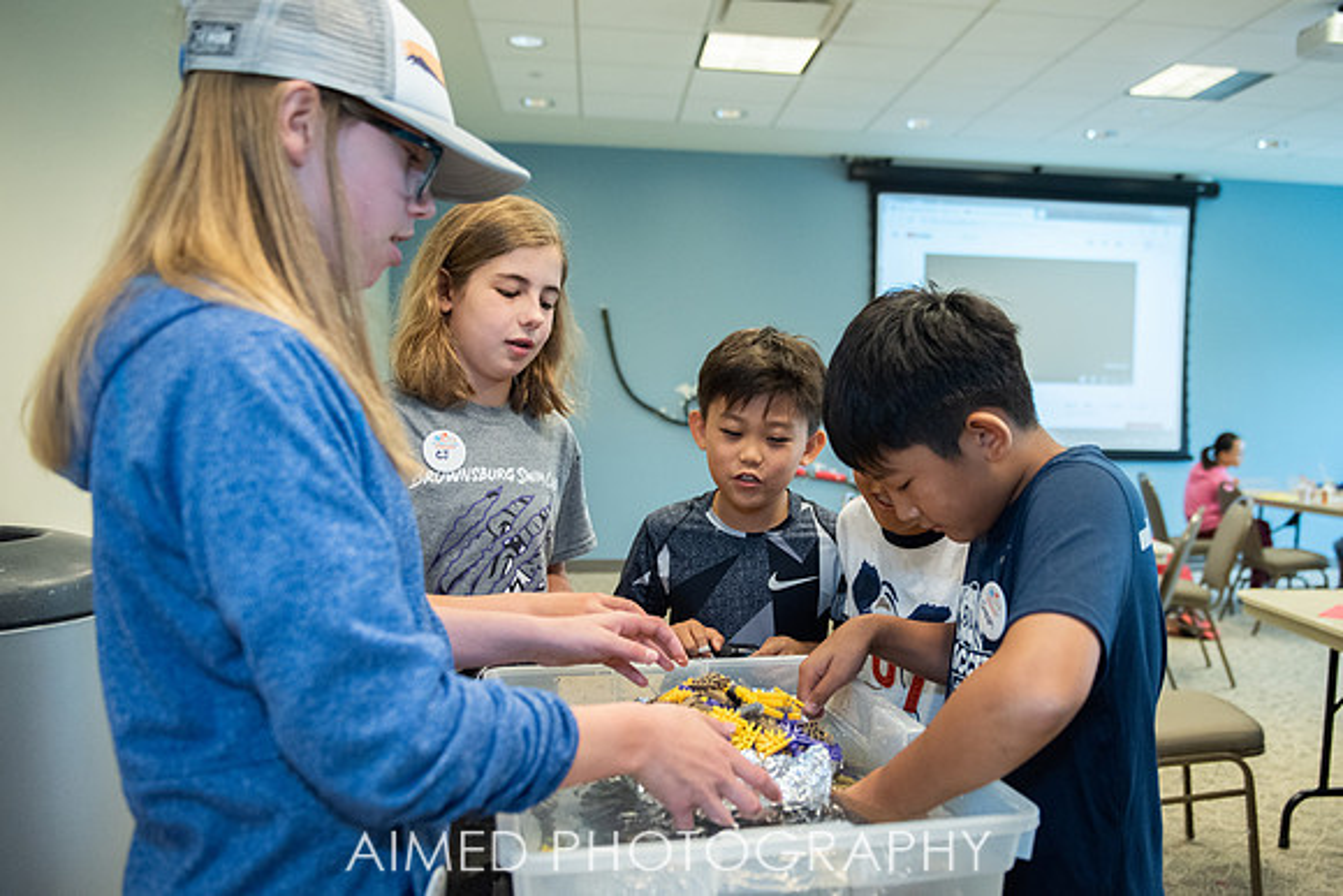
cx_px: 758
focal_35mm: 31
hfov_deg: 60.1
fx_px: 1155
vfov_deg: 42.4
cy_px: 481
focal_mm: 27
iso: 1000
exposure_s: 1/250
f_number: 2.8
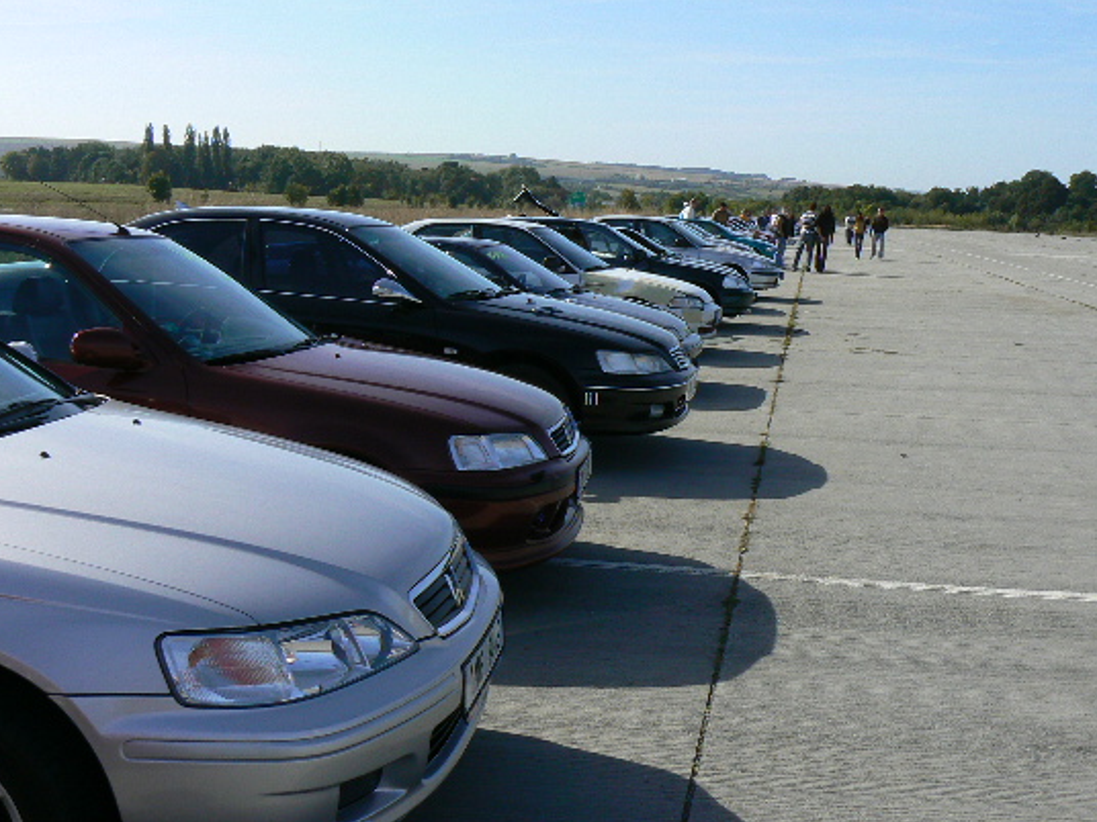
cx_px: 589
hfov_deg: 43.8
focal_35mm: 43
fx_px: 1363
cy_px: 333
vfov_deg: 33.5
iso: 80
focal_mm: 6
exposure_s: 1/400
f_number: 7.1
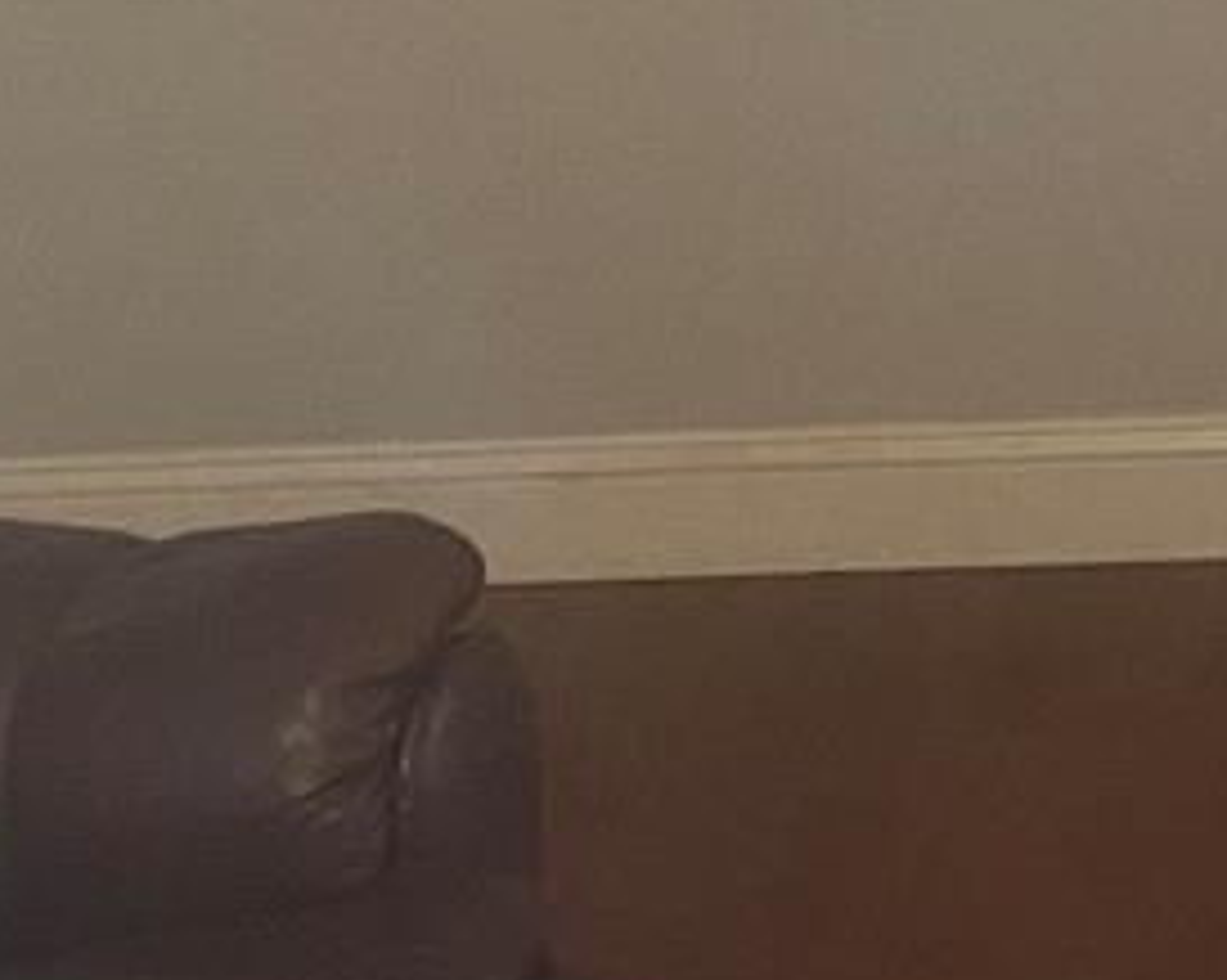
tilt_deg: -9.2
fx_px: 5407
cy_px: -355
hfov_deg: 12.8
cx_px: 1097
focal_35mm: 149
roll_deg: +4.3
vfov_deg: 10.1
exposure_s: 1/30
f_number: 1.8
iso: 500
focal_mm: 4.25
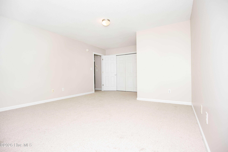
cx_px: 114
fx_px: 108
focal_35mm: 17
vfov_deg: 70.5
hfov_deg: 93.3
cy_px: 76
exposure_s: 1/250
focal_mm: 17
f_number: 4.5
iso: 800
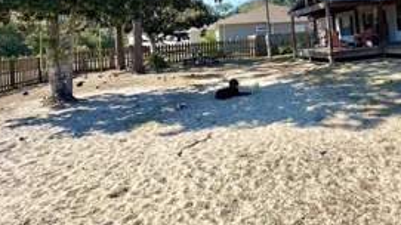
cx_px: 286
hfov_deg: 66.8
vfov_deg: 40.1
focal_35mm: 27
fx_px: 287
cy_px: 29
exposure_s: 1/1335
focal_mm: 2.22
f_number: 2.2
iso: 40
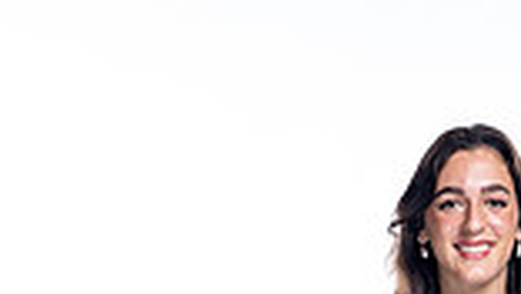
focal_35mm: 311
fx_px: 4299
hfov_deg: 6.9
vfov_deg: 3.9
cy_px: 698
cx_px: 464
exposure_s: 1/250
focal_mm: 103
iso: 400
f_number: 5.6
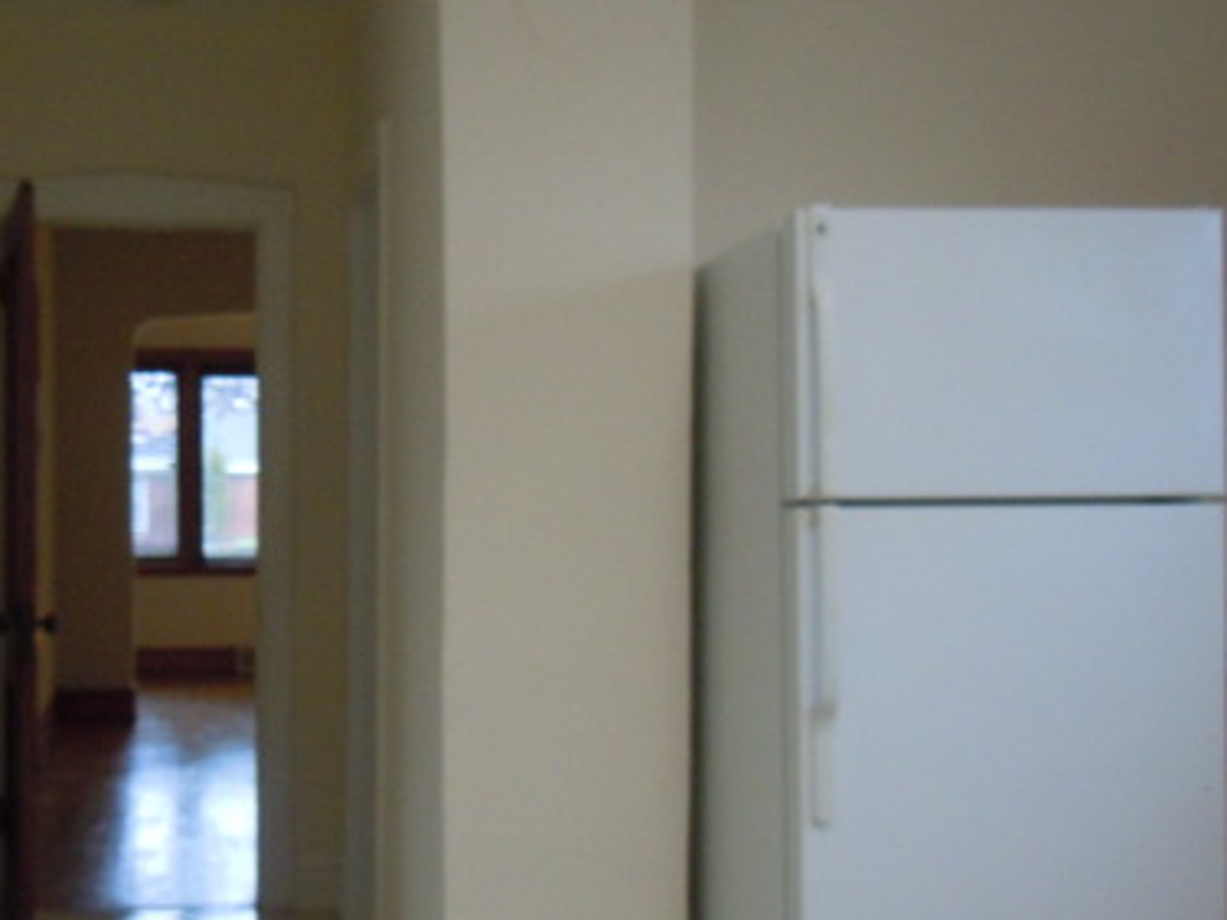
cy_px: 548
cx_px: 281
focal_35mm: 51
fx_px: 1808
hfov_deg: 36.5
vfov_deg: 28.5
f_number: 3.5
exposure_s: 1/25
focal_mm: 5.4
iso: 400
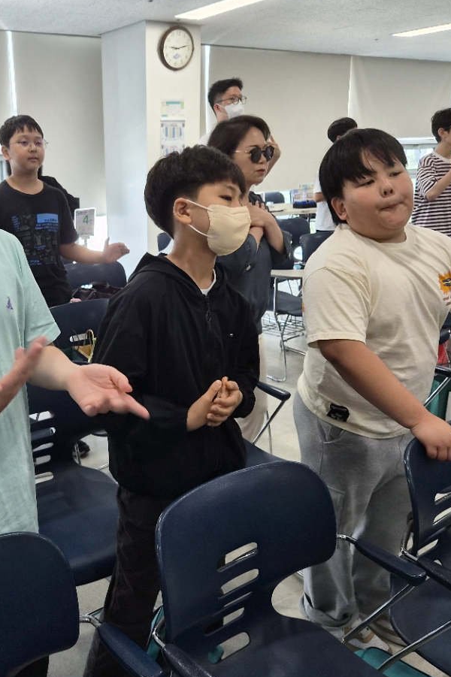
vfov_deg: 55.8
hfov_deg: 38.0
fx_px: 639
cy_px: 339
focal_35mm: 34
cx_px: 118
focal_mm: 5.4
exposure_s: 1/120
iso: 50
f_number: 1.8
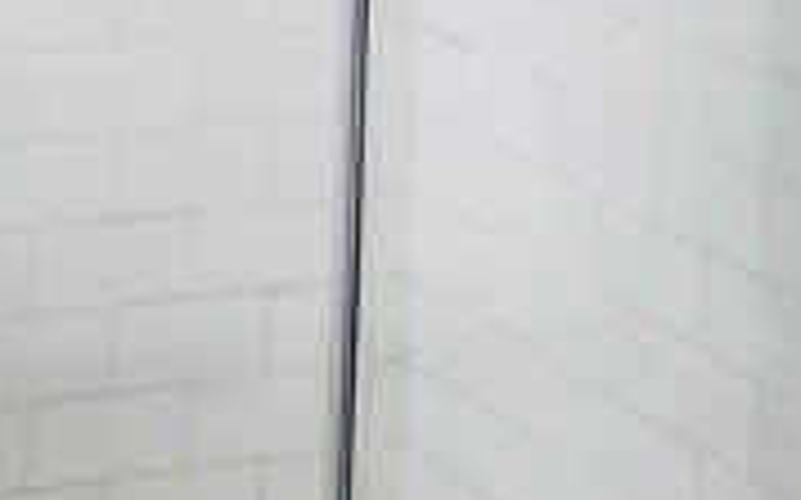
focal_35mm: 128
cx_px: 207
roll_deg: -1.9
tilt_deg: -4.1
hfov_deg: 16.2
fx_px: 2792
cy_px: -306
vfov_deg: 9.8
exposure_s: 1/30
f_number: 1.8
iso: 25
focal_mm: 3.99
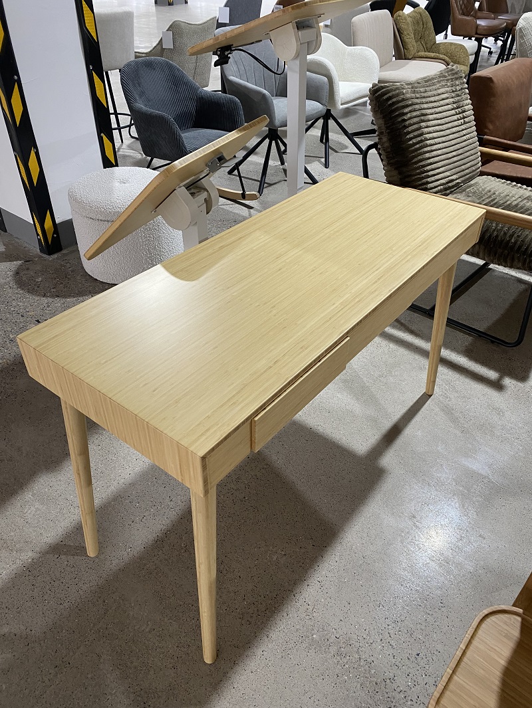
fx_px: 533
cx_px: 266
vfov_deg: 67.3
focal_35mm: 26
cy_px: 354
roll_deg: -1.8
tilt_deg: -37.7
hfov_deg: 53.1
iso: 100
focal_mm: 4.25
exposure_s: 1/50
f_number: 1.8
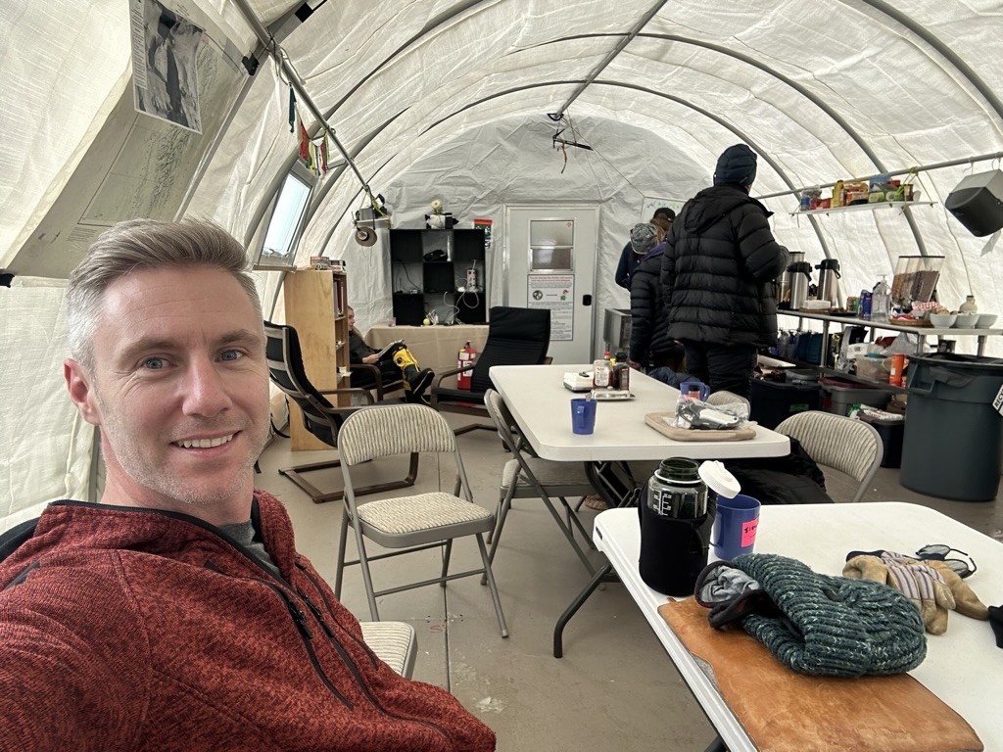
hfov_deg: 73.9
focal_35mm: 23
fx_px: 666
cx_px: 502
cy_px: 376
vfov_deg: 58.9
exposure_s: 1/121
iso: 32
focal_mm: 2.69
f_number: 1.9
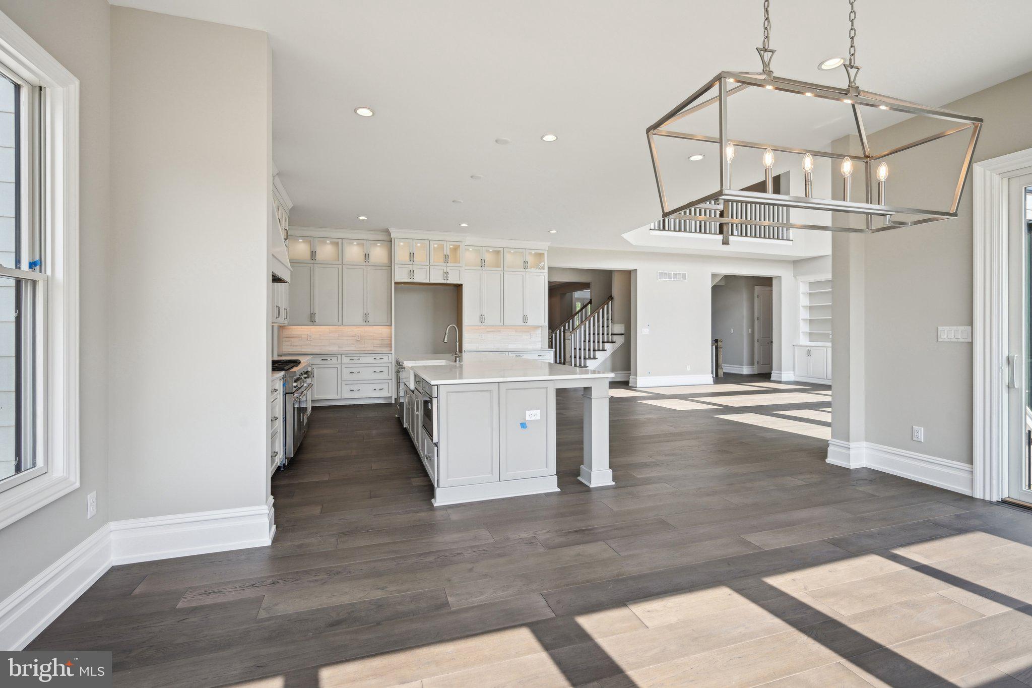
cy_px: 344
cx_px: 516
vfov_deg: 75.5
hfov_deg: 98.5
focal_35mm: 16
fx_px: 444
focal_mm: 15.5
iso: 400
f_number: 8
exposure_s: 1/100
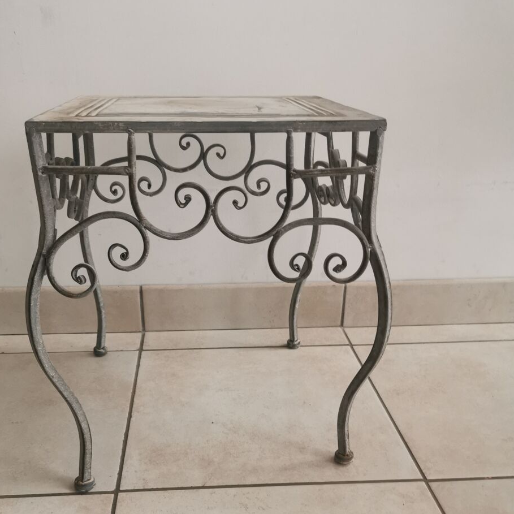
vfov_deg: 46.2
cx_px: 232
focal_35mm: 35
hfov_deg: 47.2
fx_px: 588
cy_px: 358
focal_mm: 5.58
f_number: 1.8
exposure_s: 1/33.3
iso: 320
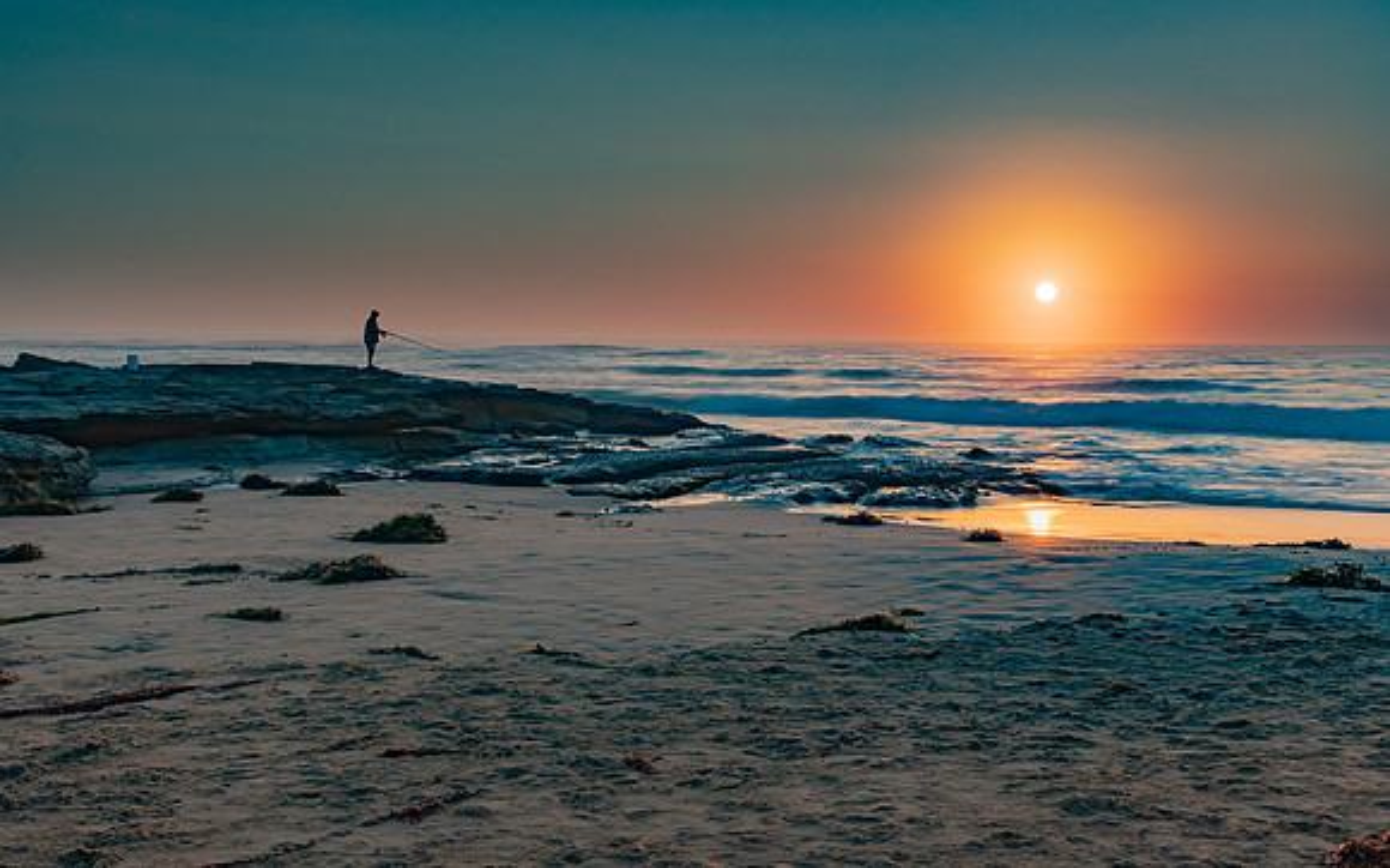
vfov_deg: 30.3
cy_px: 409
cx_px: 687
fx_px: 1600
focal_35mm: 42
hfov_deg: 46.9
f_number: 8
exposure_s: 1/2.5
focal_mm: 27
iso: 200
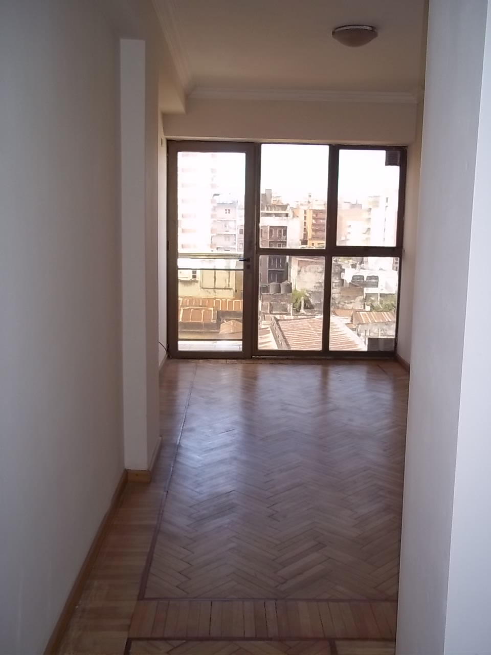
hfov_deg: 39.7
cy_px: 328
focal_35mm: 36
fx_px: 681
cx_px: 246
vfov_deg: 51.4
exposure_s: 1/80
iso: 80
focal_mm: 6.5
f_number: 3.1
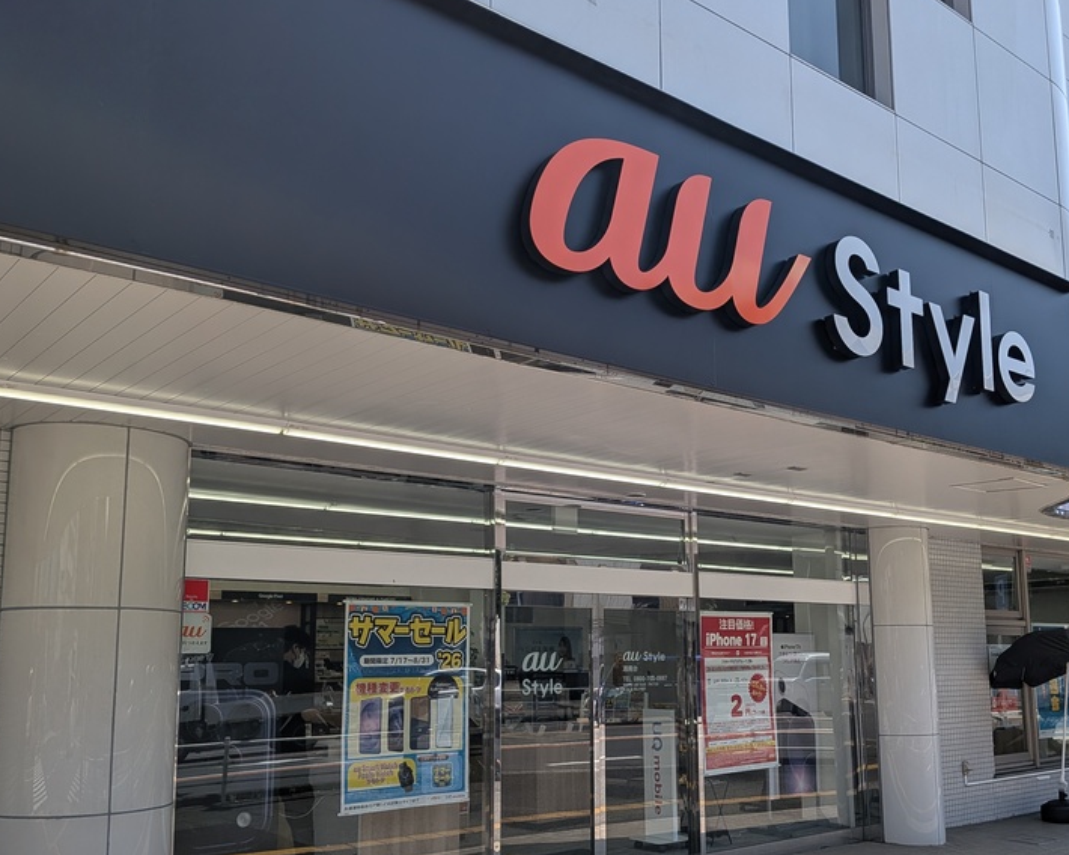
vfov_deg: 44.4
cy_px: 506
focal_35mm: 33
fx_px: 1044
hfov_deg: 54.1
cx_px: 589
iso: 26
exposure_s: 1/1266
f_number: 1.7
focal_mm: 4.53
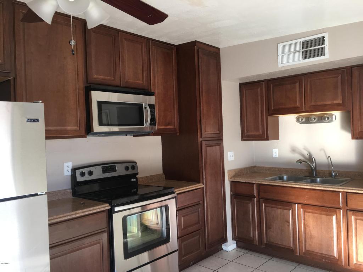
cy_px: 136
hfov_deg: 61.7
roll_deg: +1.4
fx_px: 304
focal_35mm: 29
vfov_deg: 48.2
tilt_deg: +1.6
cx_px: 182
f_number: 2.2
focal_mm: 4.15
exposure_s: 1/30
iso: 40
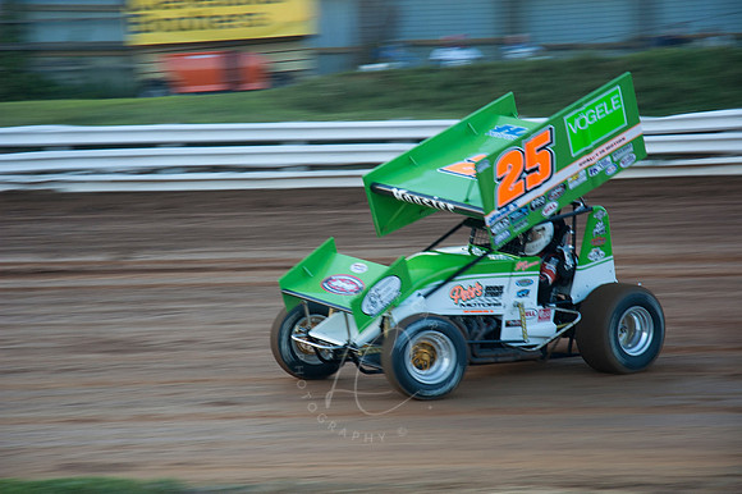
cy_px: 247
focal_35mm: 105
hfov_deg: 19.5
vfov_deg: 13.0
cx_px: 371
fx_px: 2163
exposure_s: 1/160
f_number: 5
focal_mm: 70
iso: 200
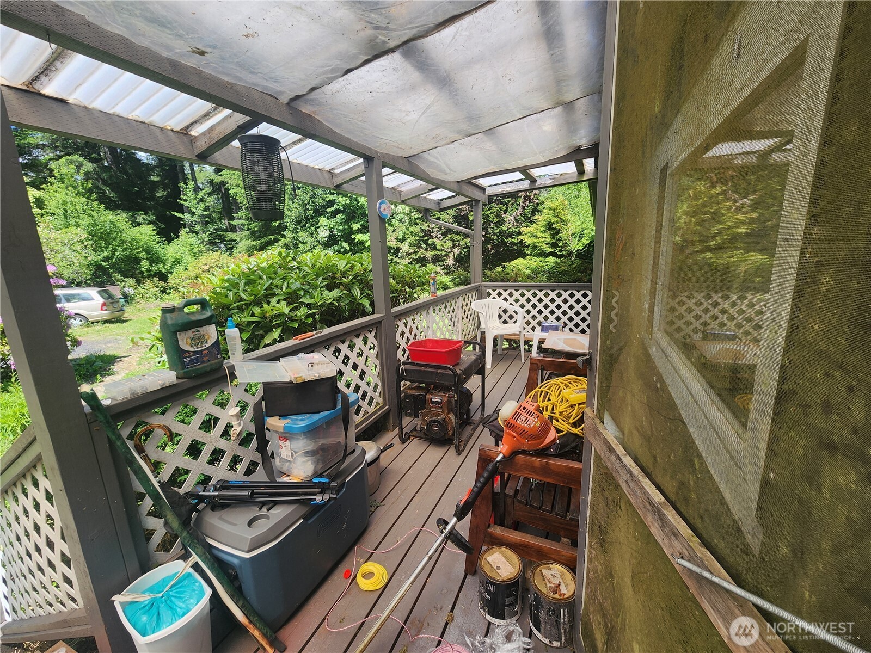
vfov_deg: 89.9
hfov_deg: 106.2
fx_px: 327
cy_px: 326
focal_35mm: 13
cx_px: 436
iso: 50
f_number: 2.2
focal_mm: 2.2
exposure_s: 1/541
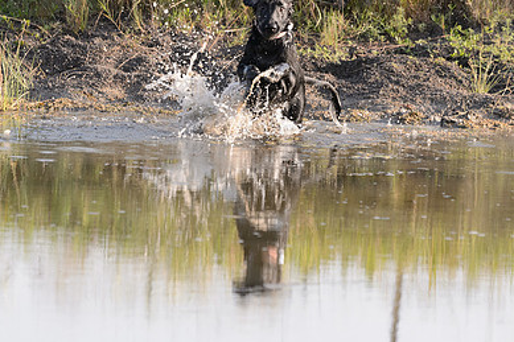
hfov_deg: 3.5
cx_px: 244
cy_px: 139
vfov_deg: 2.3
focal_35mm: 597
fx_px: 8520
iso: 1600
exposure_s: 1/1600
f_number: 6.3
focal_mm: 400
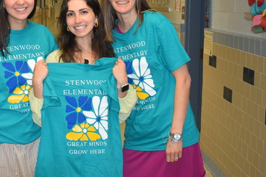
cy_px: 54
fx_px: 473
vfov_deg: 21.1
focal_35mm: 64
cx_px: 80
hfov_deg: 31.1
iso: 800
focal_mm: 28
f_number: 5
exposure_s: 1/100
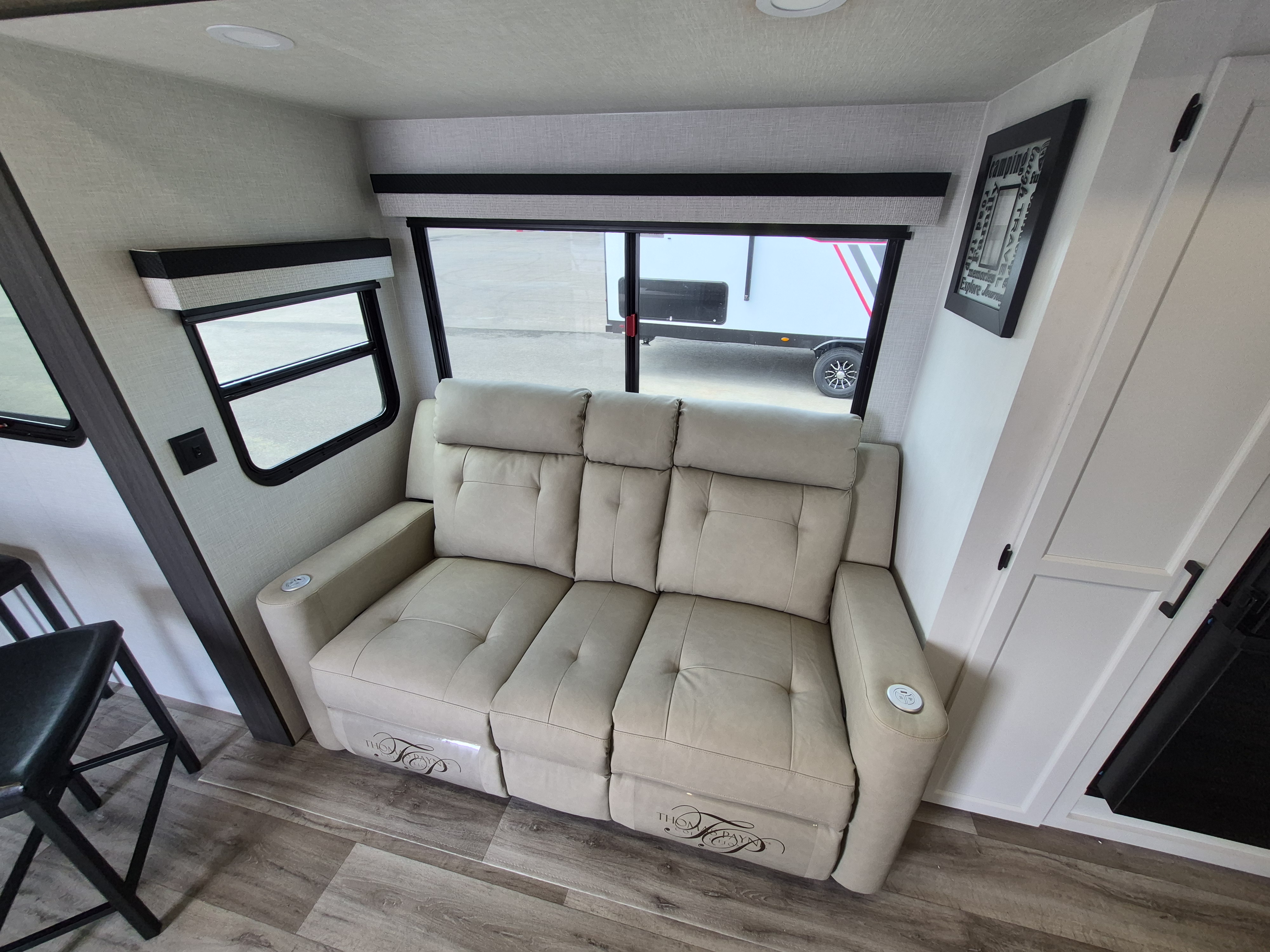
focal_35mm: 13
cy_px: 476
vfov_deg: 89.9
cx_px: 635
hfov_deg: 106.2
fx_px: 477
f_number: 2.2
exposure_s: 1/60
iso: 50
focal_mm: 1.74
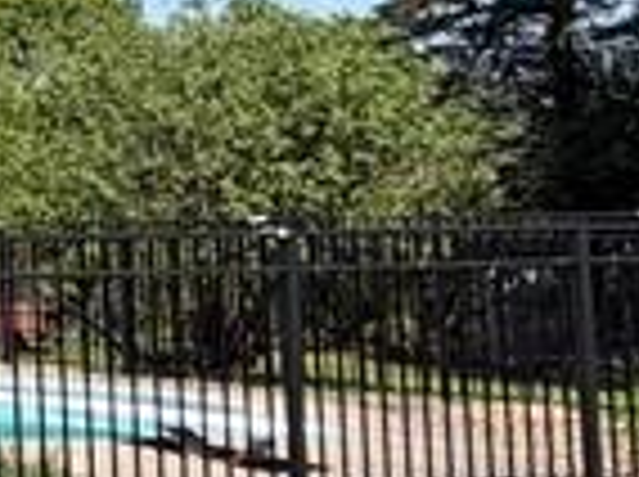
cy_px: 104
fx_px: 1861
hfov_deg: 14.6
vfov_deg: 14.5
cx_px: -778
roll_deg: +0.7
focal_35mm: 101
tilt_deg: +4.7
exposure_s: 1/770
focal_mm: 2.22
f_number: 2.2
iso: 25
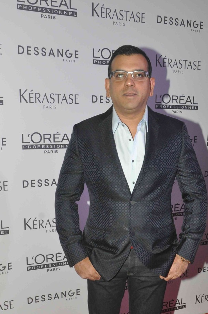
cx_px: 122
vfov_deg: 35.9
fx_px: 469
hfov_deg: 25.0
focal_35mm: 54
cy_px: 245
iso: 800
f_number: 10
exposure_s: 1/250
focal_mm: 22
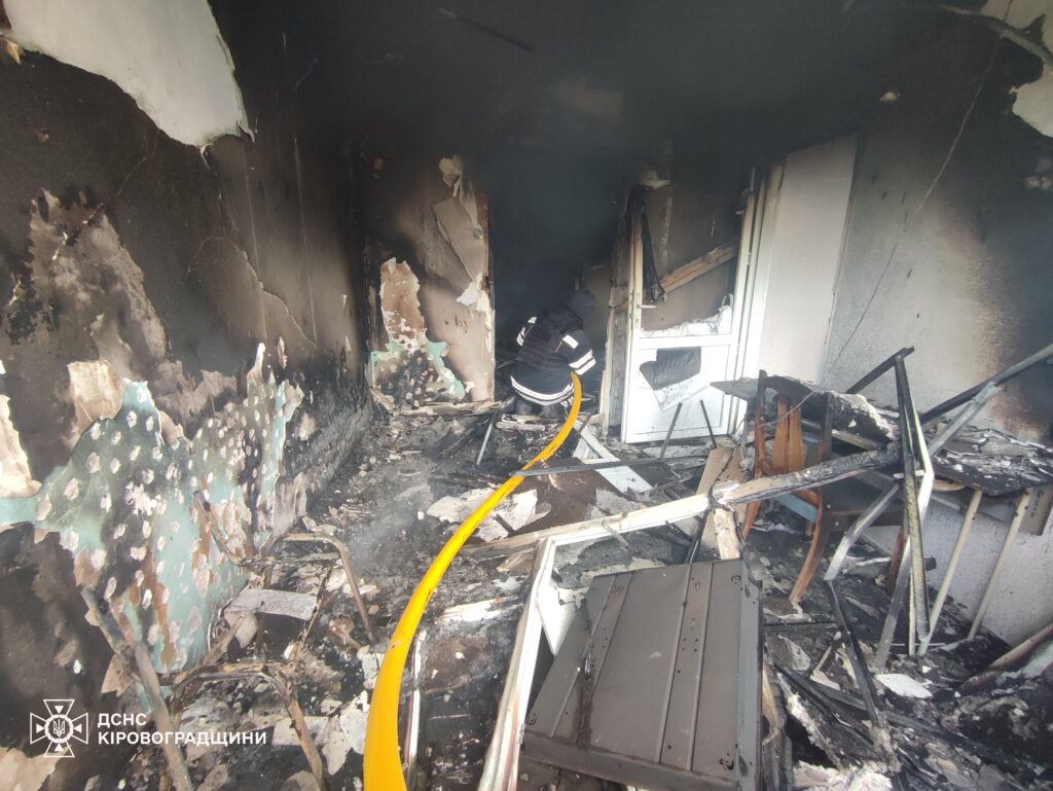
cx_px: 526
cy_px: 396
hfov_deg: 94.5
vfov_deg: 78.2
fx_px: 487
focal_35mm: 16
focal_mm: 1.65
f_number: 2.2
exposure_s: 1/50
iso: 297
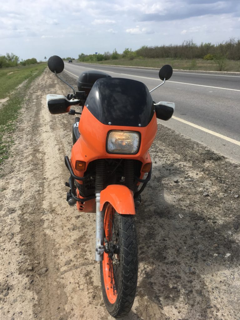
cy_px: 160
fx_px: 268
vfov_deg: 61.7
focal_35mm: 29
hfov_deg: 48.2
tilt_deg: -22.2
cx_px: 120
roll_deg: +4.8
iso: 25
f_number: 2.2
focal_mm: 4.15
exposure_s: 1/1876
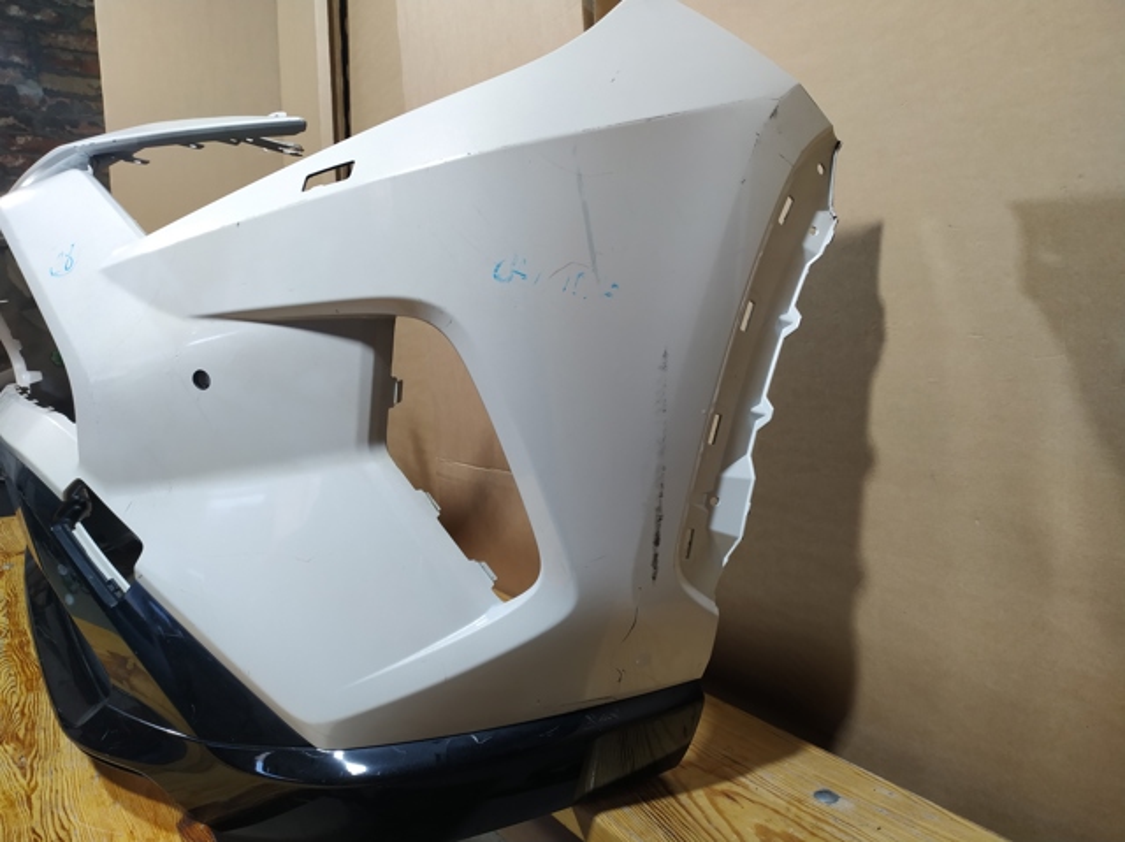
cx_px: 562
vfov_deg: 56.8
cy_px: 421
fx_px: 779
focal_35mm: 24
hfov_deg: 71.6
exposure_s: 1/50
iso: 125
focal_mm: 3.94
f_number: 1.9
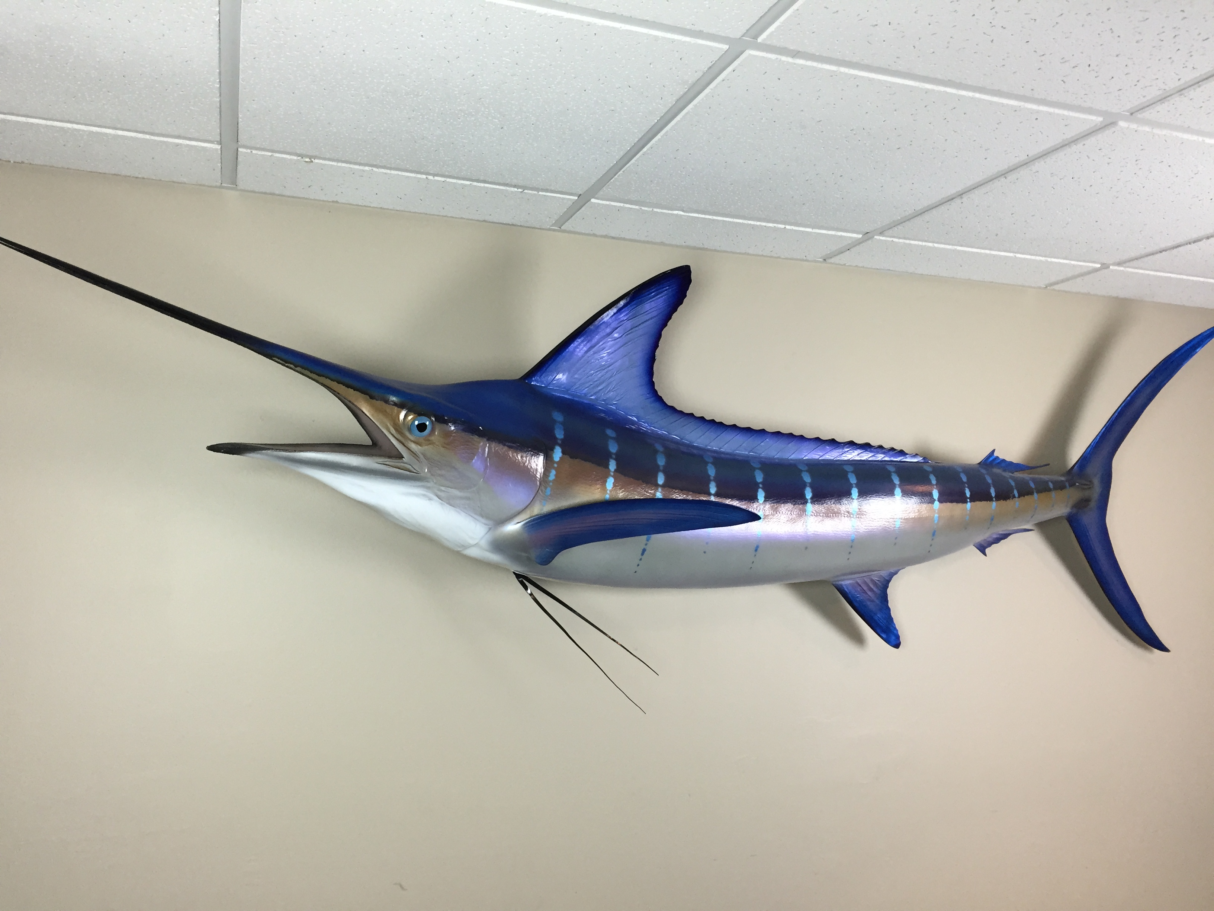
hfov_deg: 61.7
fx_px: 1017
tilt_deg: +6.4
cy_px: 456
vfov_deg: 48.2
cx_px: 607
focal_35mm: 29
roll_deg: -1.0
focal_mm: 4.15
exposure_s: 1/30
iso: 50
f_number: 2.2
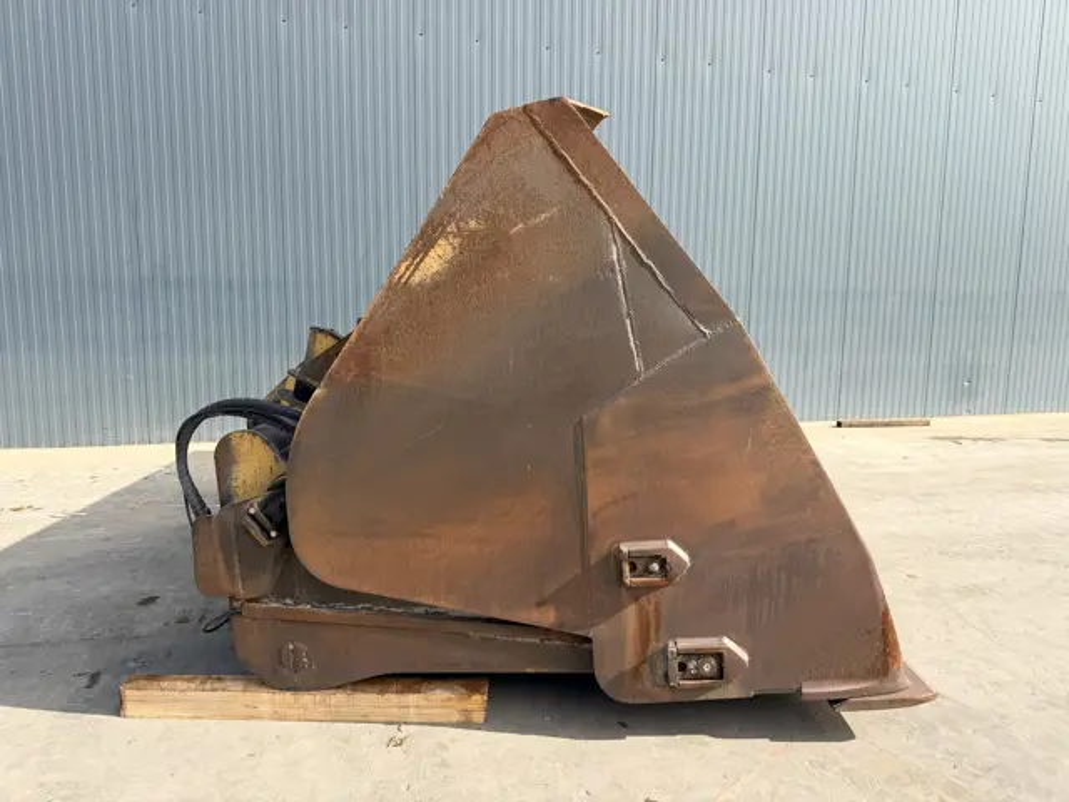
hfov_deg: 71.6
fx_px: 741
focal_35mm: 24
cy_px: 401
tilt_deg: -8.5
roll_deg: -0.5
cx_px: 534
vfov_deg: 56.8
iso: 80
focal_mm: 6.76
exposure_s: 1/2053
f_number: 1.78
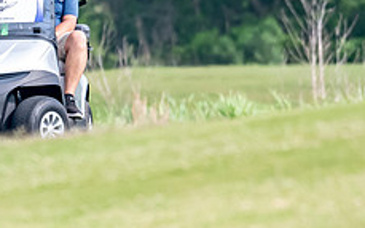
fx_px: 14659
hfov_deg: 1.4
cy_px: 81
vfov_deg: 0.9
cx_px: -32
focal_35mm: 1474
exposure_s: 1/2000
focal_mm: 380
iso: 1100
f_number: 5.6
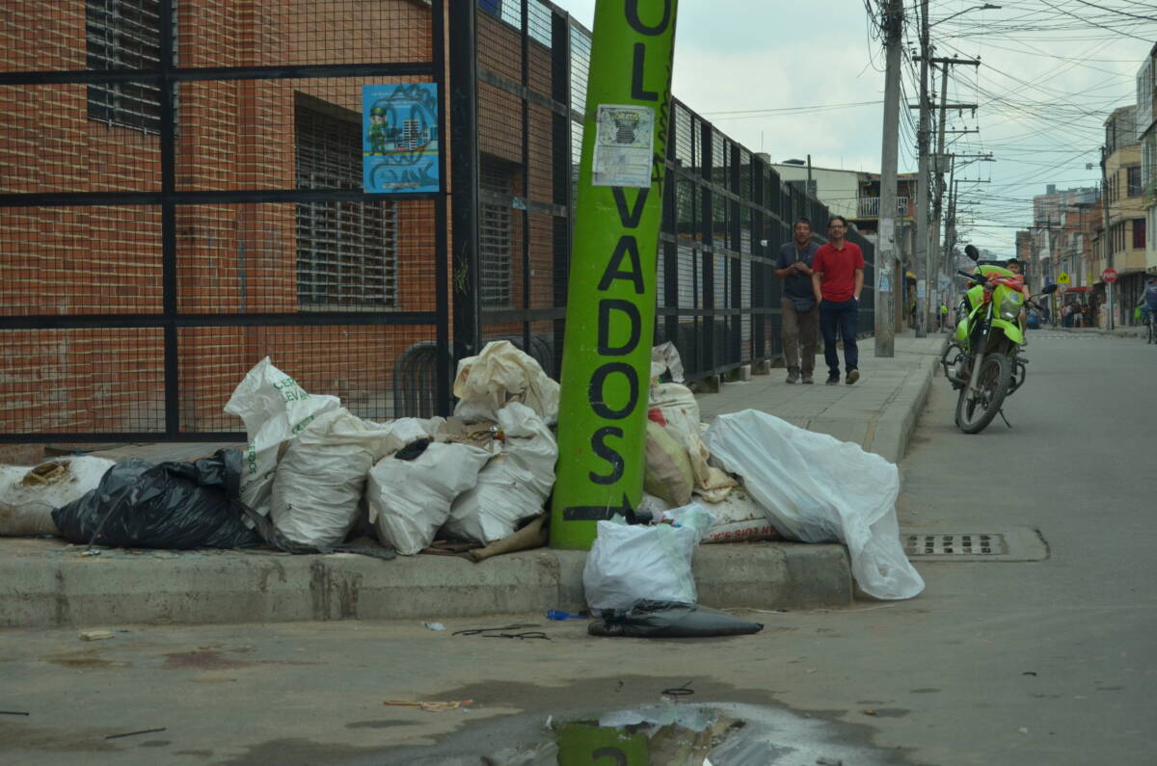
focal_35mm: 82
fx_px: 2646
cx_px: 578
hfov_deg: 24.7
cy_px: 383
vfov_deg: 16.5
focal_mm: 55
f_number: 5.6
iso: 640
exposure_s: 1/2500
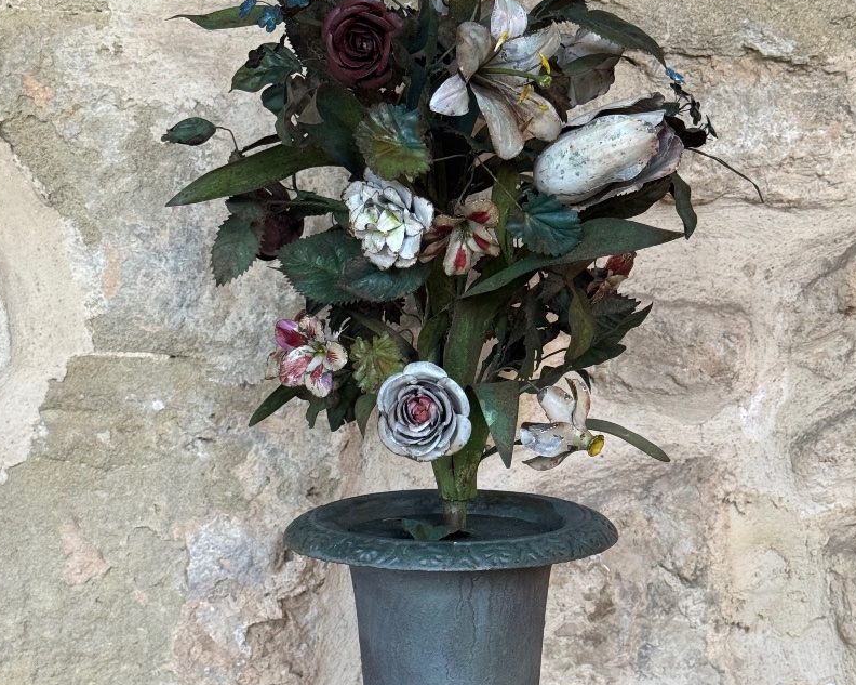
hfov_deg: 26.8
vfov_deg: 21.5
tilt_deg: -4.0
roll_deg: -3.6
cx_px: 457
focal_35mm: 71
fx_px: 1798
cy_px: 373
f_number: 1.78
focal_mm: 6.76
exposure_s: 1/50
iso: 250
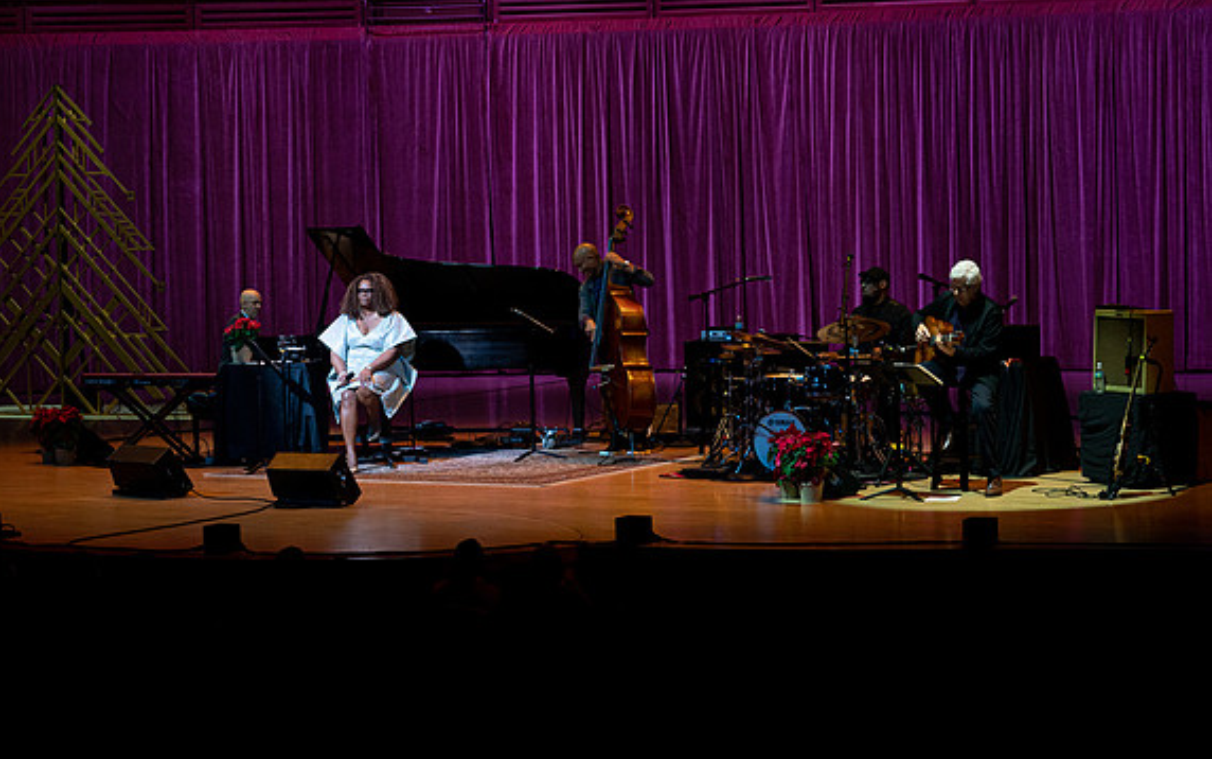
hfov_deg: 22.3
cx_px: 600
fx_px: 3073
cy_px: 393
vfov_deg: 14.1
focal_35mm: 93
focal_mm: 90
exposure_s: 1/320
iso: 2500
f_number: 5
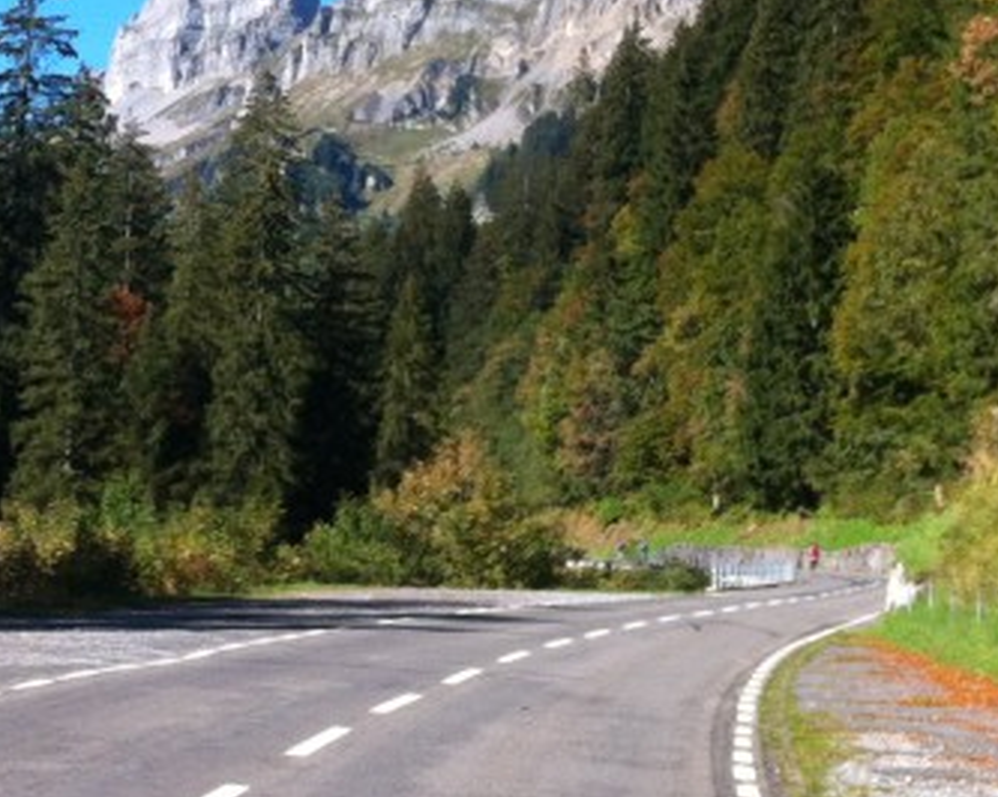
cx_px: 129
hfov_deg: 18.0
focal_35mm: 105
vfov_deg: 14.5
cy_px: 102
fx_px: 3100
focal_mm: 3.85
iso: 80
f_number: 2.8
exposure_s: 1/754
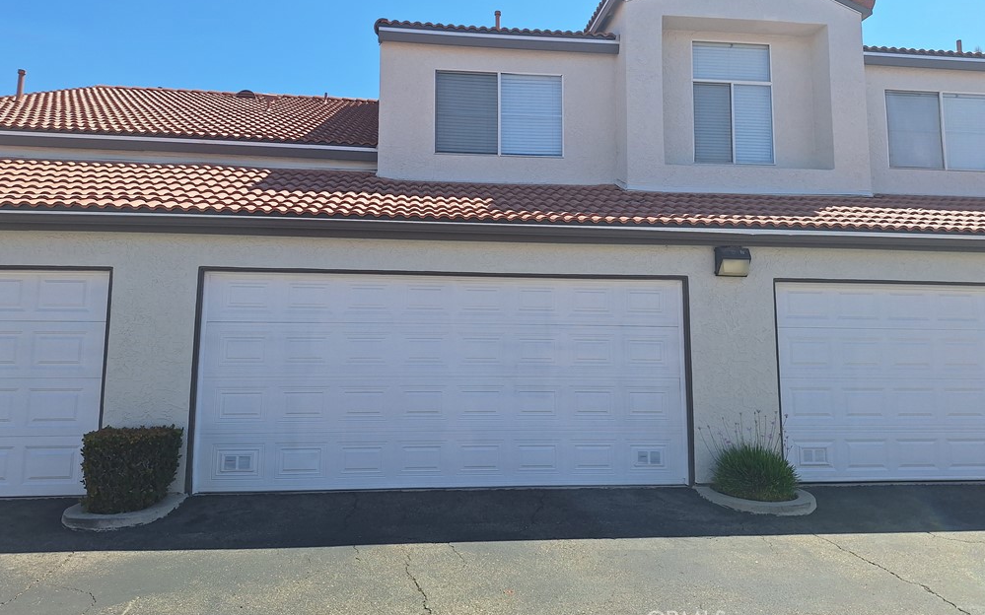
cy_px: 255
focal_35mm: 25
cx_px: 488
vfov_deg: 49.0
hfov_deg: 72.6
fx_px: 671
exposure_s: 1/2551
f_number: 1.8
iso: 40
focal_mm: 5.54
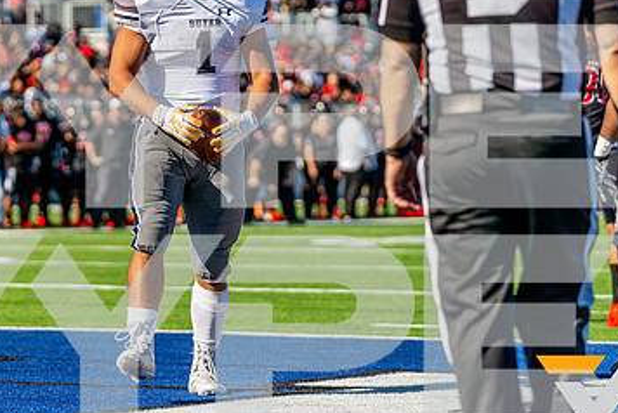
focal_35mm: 189
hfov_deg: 10.9
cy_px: 117
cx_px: 187
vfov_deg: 7.3
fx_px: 3247
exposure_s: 1/3200
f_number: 3.2
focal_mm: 116
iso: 400
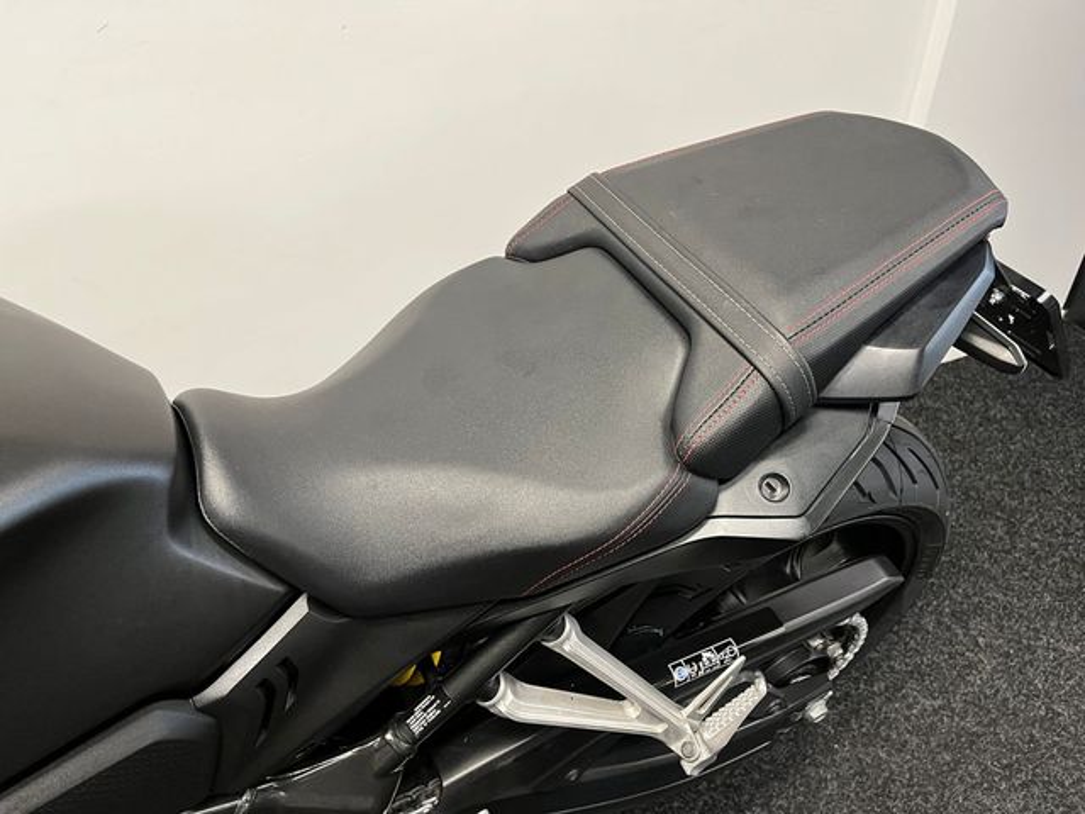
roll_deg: +1.7
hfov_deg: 67.3
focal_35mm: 26
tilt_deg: -37.7
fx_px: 815
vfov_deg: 53.1
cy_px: 407
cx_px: 542
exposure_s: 1/50
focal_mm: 5.1
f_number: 1.6
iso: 160
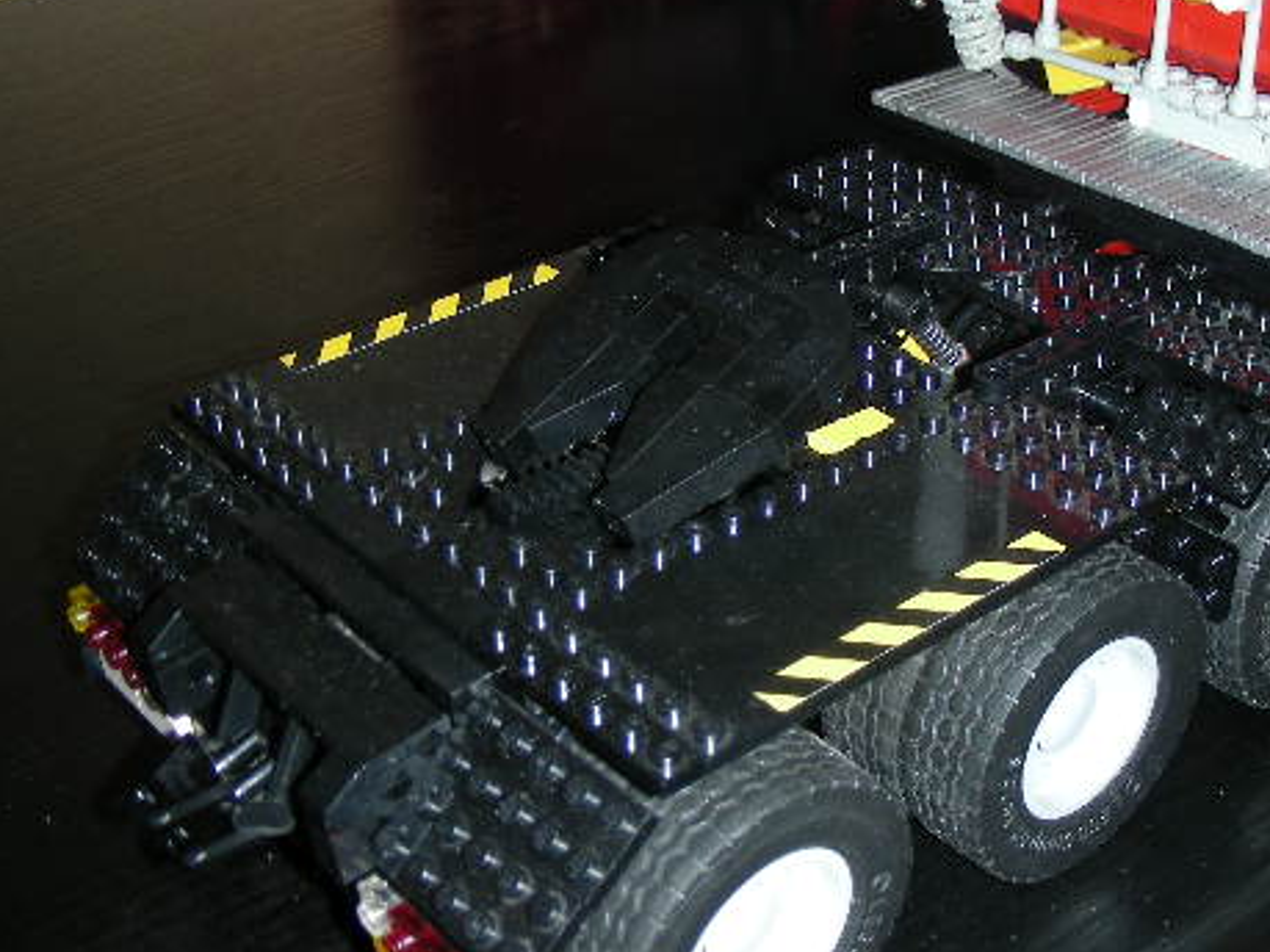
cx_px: 742
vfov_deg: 27.5
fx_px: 1944
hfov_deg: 36.1
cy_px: 493
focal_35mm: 53
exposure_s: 1/60
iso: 50
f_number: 3.5
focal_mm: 6.3
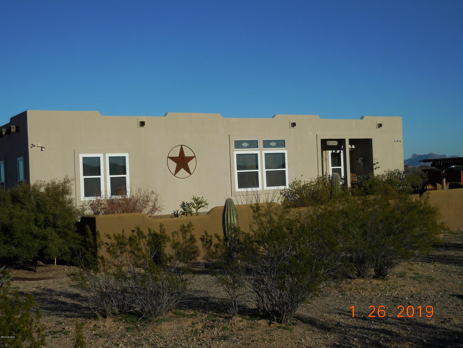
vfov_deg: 32.2
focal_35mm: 45
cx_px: 232
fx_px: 602
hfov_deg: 42.1
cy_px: 174
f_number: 8.4
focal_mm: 8.1
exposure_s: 1/640
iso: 125
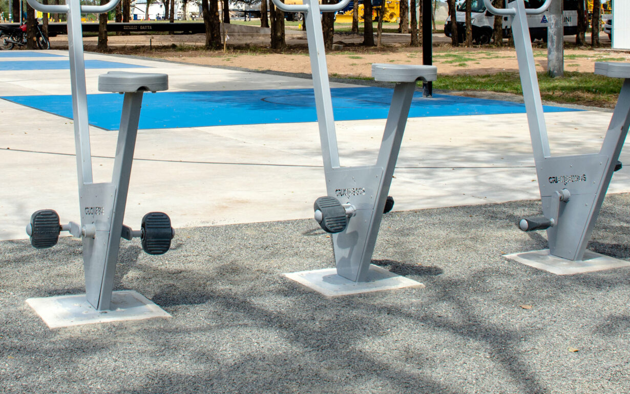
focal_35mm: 70
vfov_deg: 18.3
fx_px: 1202
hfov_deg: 29.3
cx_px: 238
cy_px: 30
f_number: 8
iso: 200
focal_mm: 22
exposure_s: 1/500
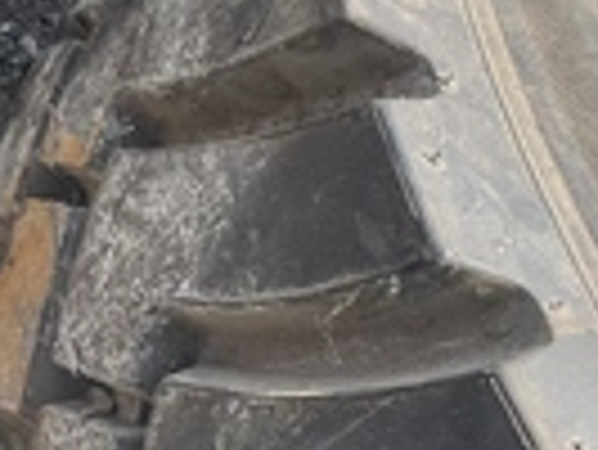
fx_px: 1504
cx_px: 148
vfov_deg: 16.7
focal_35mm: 87
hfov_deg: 22.3
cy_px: 414
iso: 25
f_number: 1.8
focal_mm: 3
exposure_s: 1/514
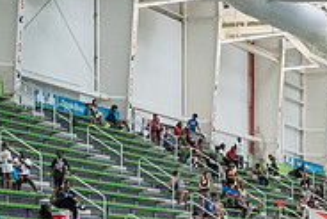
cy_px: 353
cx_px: 342
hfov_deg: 13.0
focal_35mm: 155
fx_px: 1409
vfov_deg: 8.6
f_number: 3.5
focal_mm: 35
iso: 6400
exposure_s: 1/1000
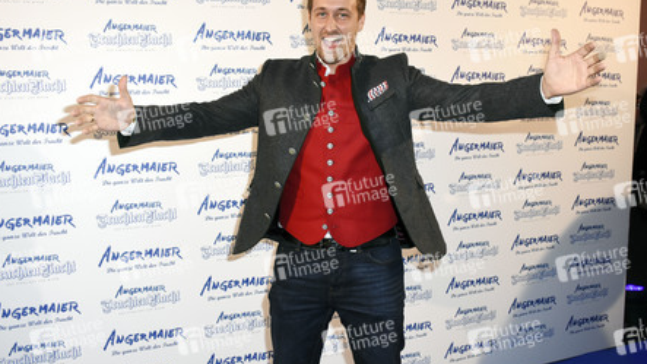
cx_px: 321
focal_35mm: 32
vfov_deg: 36.6
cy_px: 155
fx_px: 549
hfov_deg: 61.0
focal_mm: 20
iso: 1600
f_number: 6.3
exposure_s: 1/160
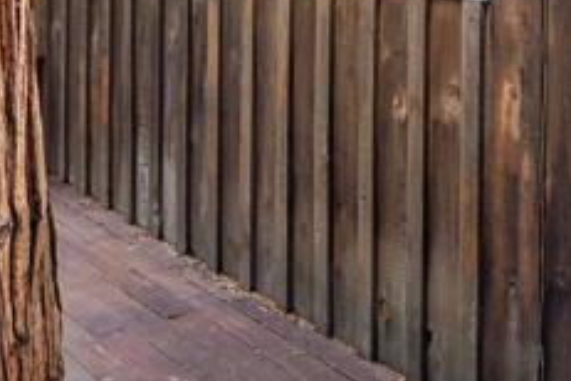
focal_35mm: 71
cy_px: -181
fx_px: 1126
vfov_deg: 17.4
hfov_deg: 26.5
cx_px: 603
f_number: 8
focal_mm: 16
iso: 100
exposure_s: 1/50
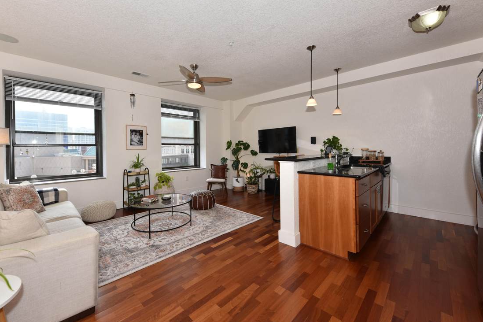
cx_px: 225
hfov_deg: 104.1
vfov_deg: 81.1
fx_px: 188
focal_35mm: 14
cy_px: 149
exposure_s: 1/125
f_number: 8
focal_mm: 12
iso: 250
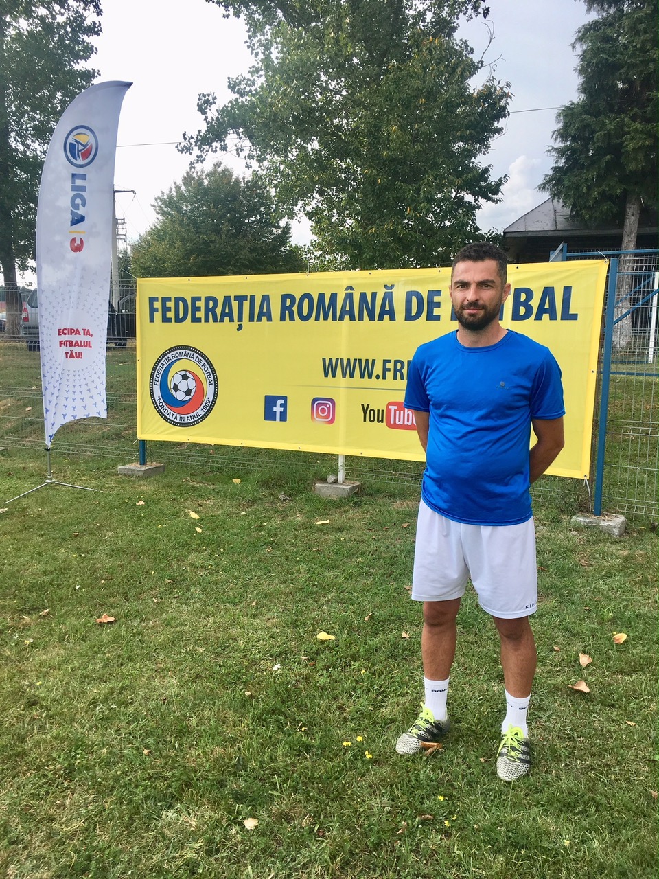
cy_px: 440
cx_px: 330
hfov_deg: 48.2
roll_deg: +0.9
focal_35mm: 29
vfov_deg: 61.7
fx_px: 736
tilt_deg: -10.1
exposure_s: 1/884
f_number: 2.2
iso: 25
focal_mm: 4.15
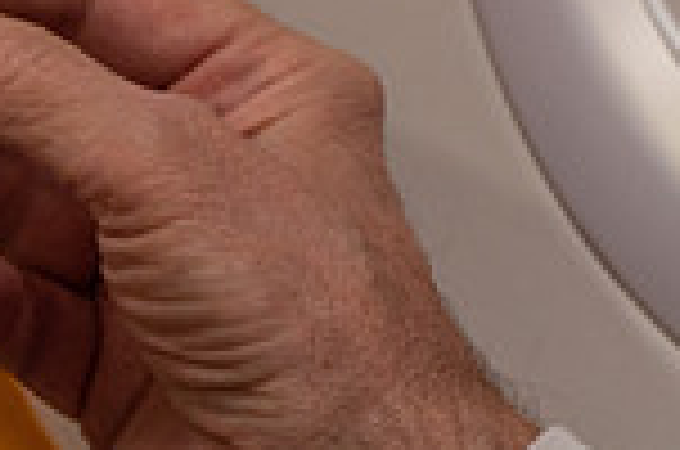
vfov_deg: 3.7
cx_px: -306
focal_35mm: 369
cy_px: -18
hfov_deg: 5.5
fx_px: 6955
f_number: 6.3
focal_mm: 96
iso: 3200
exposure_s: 1/60
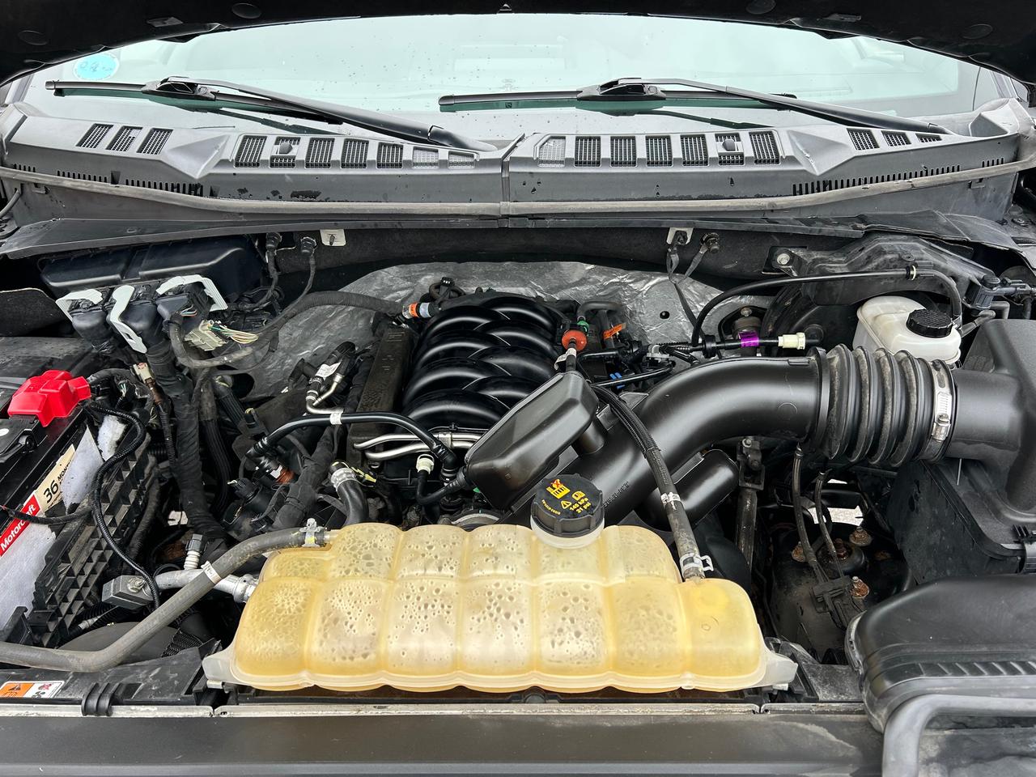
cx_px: 518
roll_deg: -0.6
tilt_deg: -32.1
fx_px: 778
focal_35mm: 26
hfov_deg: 67.3
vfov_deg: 53.1
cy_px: 388
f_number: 1.5
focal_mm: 5.7
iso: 32
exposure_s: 1/121
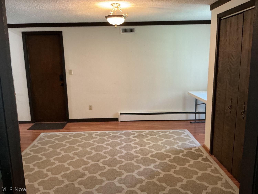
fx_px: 216
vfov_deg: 48.2
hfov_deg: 61.7
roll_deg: +1.8
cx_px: 129
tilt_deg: -9.9
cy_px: 97
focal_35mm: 29
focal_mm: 3
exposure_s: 1/60
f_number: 1.8
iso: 250
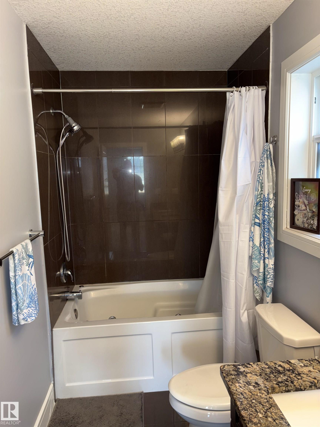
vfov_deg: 67.3
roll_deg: +1.1
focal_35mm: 26
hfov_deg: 53.1
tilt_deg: -7.0
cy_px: 214
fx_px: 320
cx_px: 160
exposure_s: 1/22
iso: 40
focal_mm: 5.96
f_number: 1.6
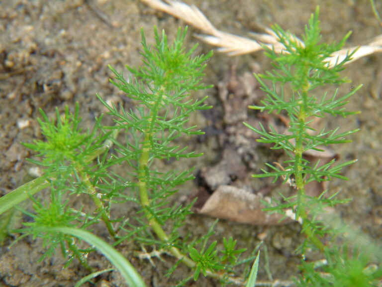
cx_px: 191
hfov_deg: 14.7
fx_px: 1479
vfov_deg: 11.1
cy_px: 144
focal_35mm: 134
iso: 160
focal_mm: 23.7
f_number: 3.6
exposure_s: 1/160
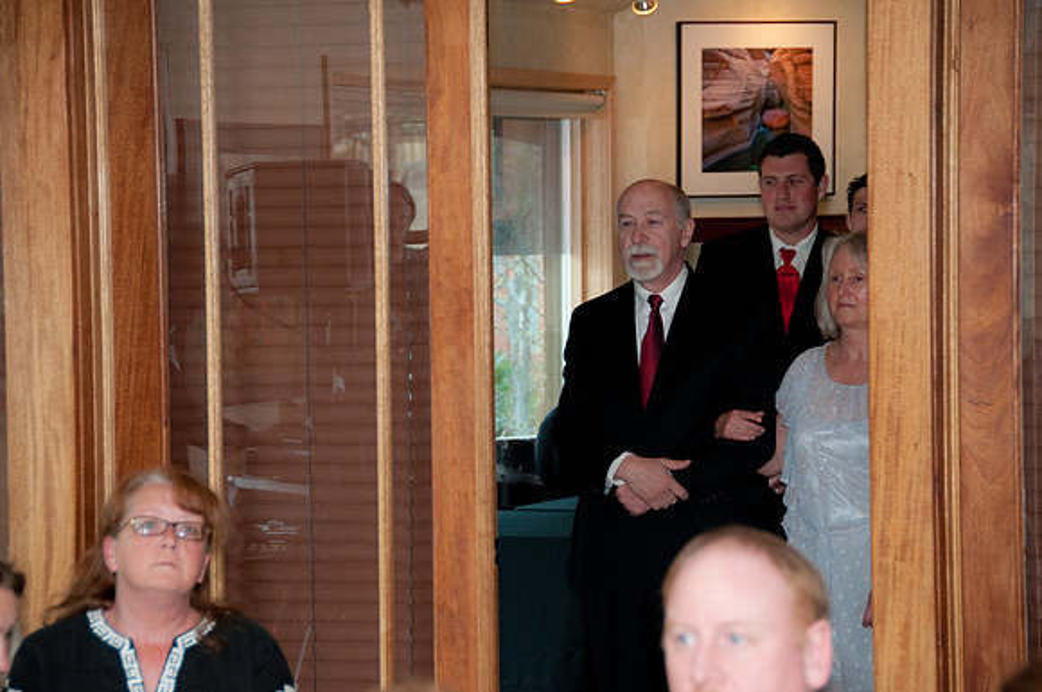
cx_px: 521
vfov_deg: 10.1
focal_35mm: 135
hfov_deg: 15.2
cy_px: 346
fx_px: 3902
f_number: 5.3
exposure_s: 1/60
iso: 400
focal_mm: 90
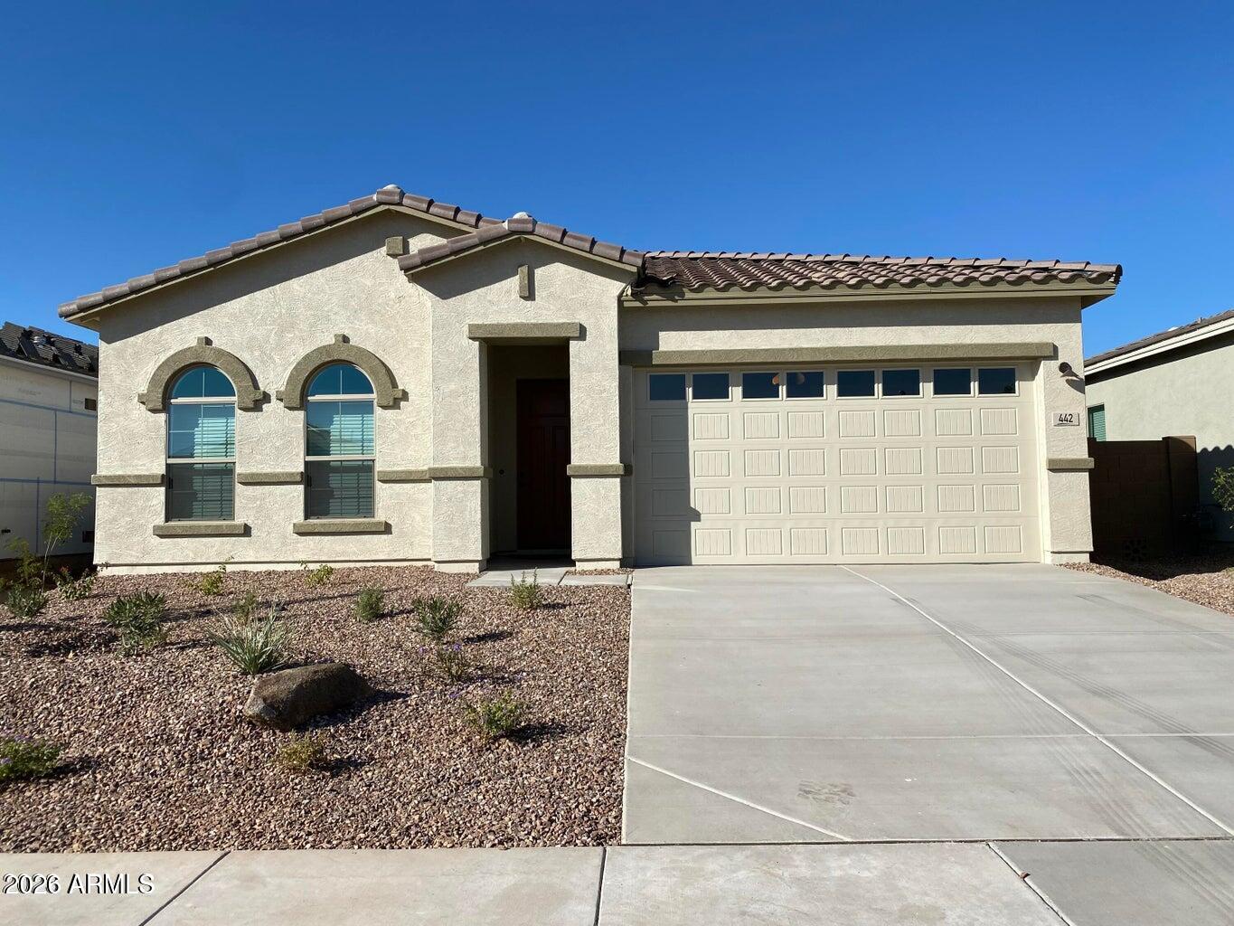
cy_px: 463
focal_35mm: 26
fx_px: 927
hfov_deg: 67.3
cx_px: 617
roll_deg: +0.1
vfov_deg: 53.1
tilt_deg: +2.6
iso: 32
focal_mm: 4.25
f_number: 1.8
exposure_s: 1/3984
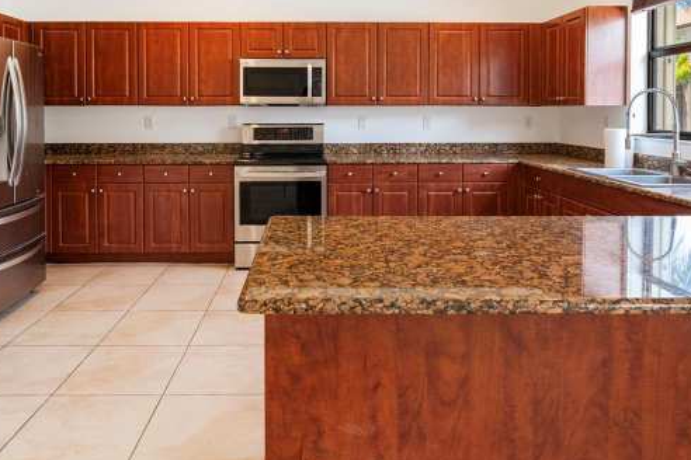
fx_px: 515
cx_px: 316
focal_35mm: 27
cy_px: 123
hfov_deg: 67.6
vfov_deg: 46.7
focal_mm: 11
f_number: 5.6
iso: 320
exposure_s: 1/13
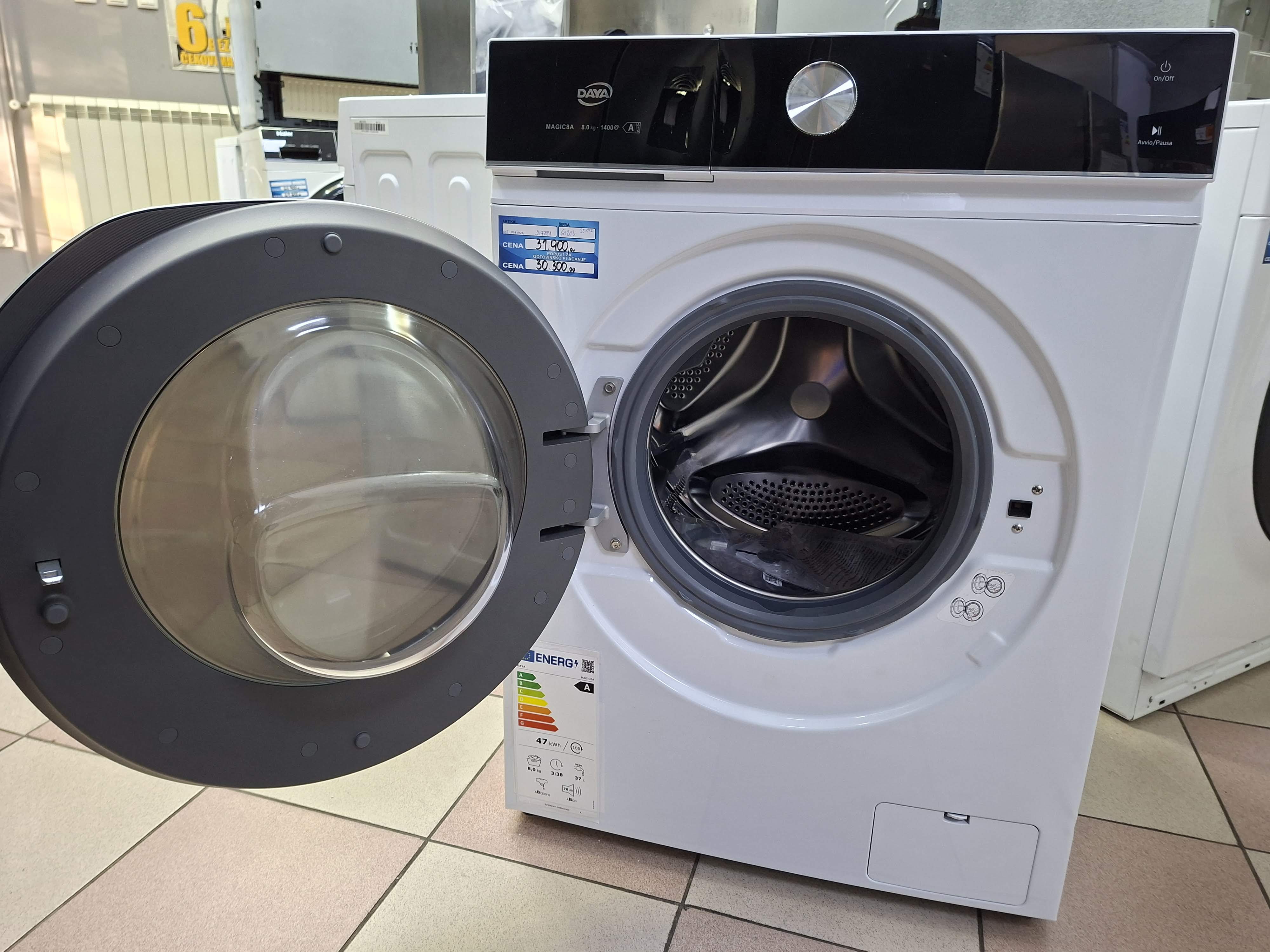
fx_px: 844
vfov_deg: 58.9
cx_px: 635
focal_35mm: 23
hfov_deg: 73.9
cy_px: 476
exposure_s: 1/50
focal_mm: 5.54
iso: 320
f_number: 1.8
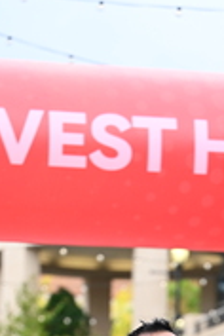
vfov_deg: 9.2
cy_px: 511
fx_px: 2025
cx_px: 183
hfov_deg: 6.3
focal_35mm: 217
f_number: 2.8
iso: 640
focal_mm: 70
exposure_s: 1/1600
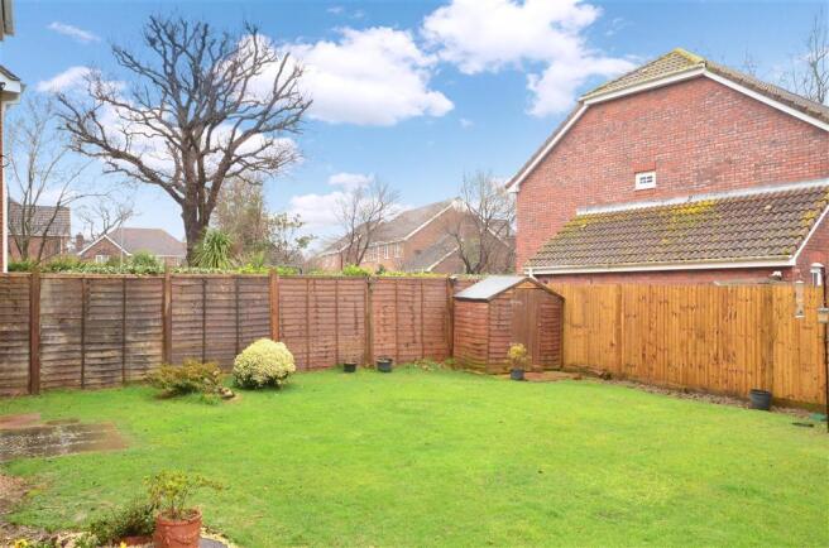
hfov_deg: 62.0
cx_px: 414
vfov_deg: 43.4
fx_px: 689
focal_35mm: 30
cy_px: 274
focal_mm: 20
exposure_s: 1/25
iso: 640
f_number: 13
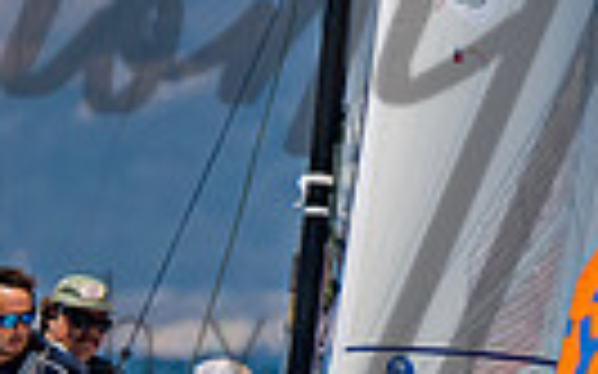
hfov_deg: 0.7
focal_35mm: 3018
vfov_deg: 0.4
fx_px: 49165
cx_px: 256
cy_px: 90
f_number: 6.3
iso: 400
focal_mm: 400
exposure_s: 1/2000
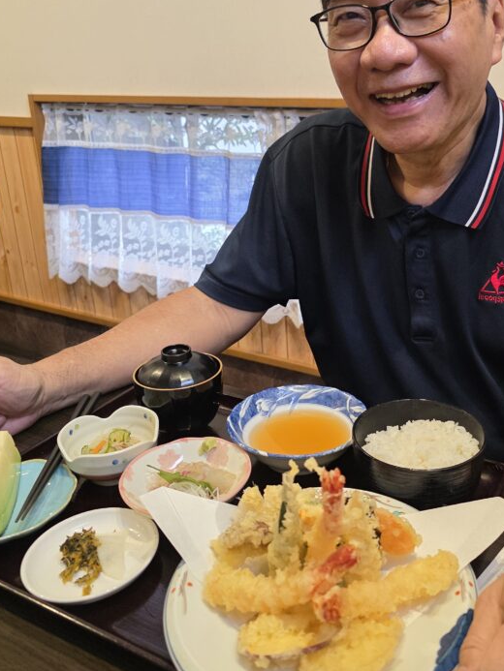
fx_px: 660
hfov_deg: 41.1
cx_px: 346
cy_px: 270
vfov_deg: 53.6
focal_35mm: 34
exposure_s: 1/100
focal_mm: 6.3
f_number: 1.7
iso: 250
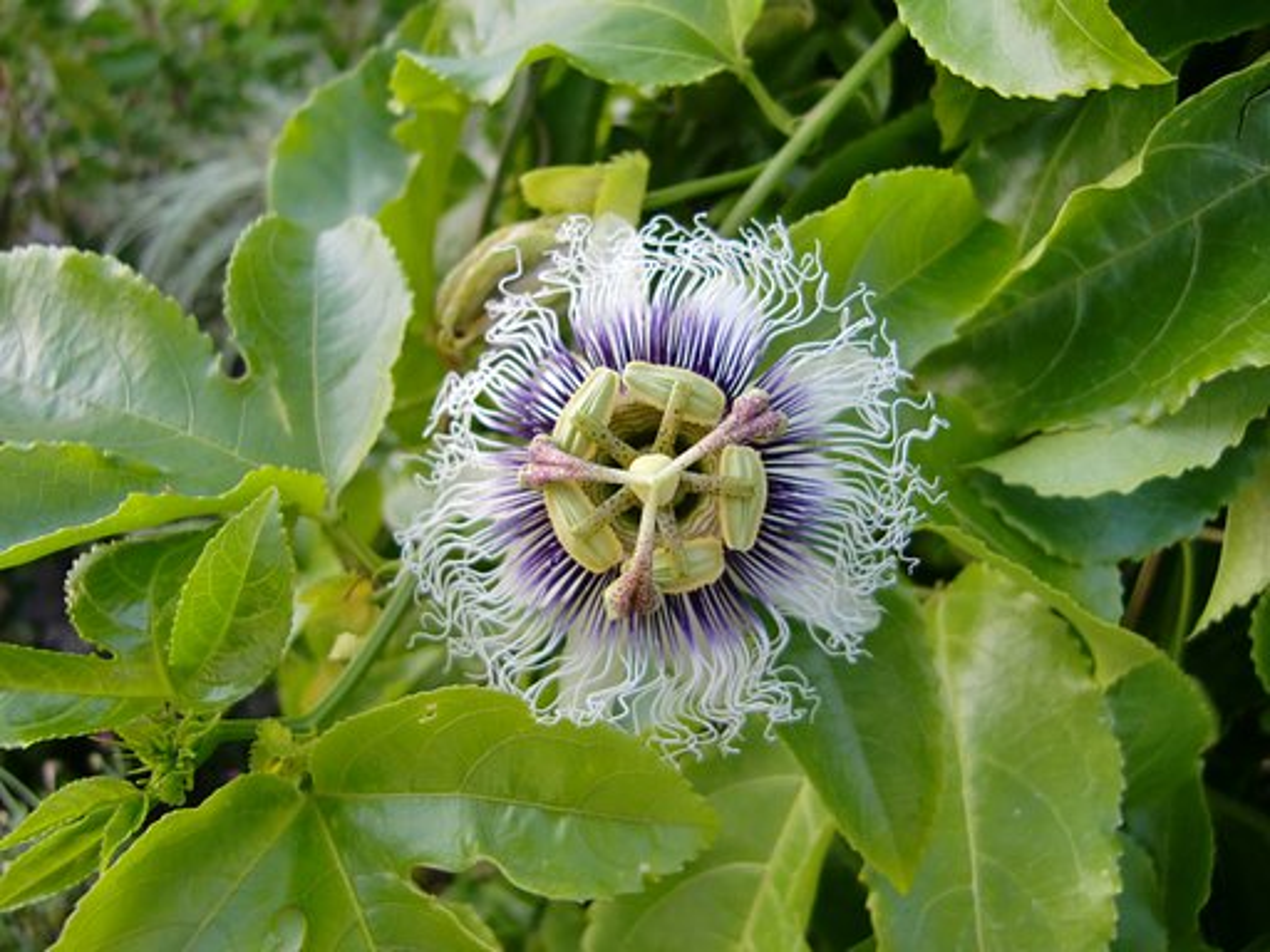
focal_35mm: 28
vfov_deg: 49.7
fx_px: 1027
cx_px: 635
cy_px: 476
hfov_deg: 63.4
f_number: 2.6
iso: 64
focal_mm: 4.9
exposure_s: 1/125
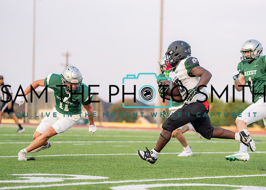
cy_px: 98
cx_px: 174
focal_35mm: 173
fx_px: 1310
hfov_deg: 11.6
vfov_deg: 8.3
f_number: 2.8
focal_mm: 135
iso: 320
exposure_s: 1/1250
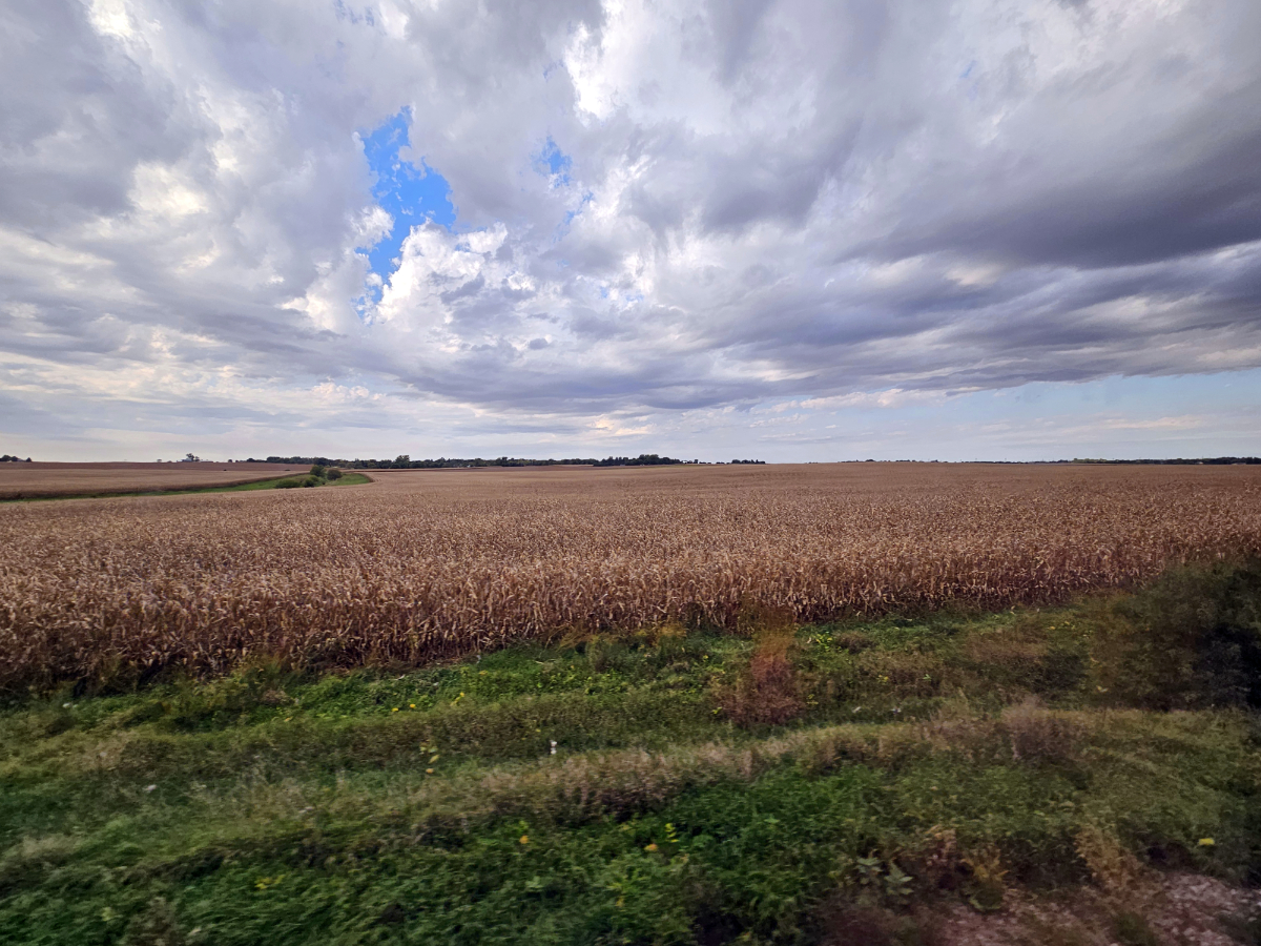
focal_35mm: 13
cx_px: 630
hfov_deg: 106.2
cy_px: 473
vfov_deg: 89.9
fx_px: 474
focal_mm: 2.2
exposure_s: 1/359
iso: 50
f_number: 2.2
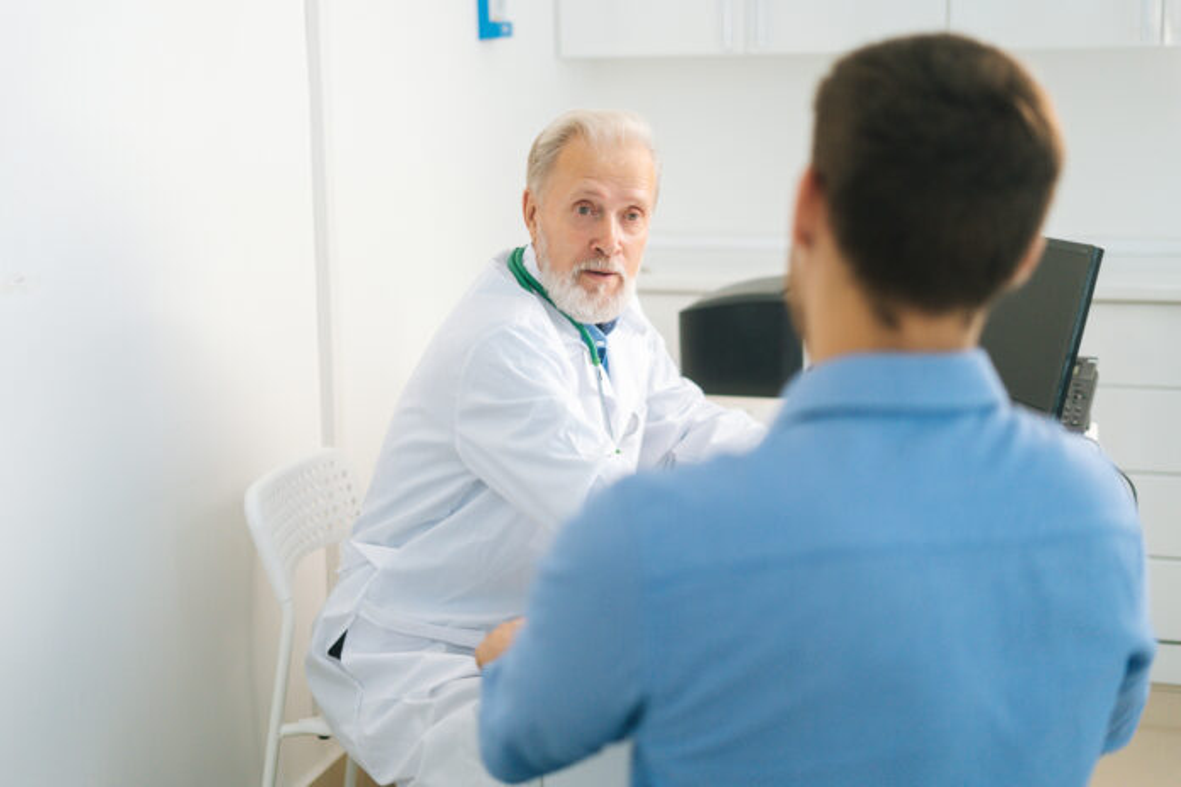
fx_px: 1640
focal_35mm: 50
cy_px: 394
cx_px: 590
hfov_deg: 39.6
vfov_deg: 27.0
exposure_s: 1/400
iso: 640
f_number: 1.8
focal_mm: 50
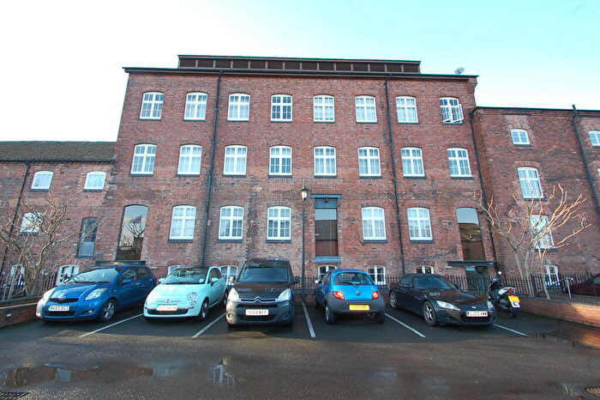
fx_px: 250
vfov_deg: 77.3
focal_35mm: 15
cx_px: 300
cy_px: 200
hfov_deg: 100.4
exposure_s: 1/60
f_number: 8
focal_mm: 10
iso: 400
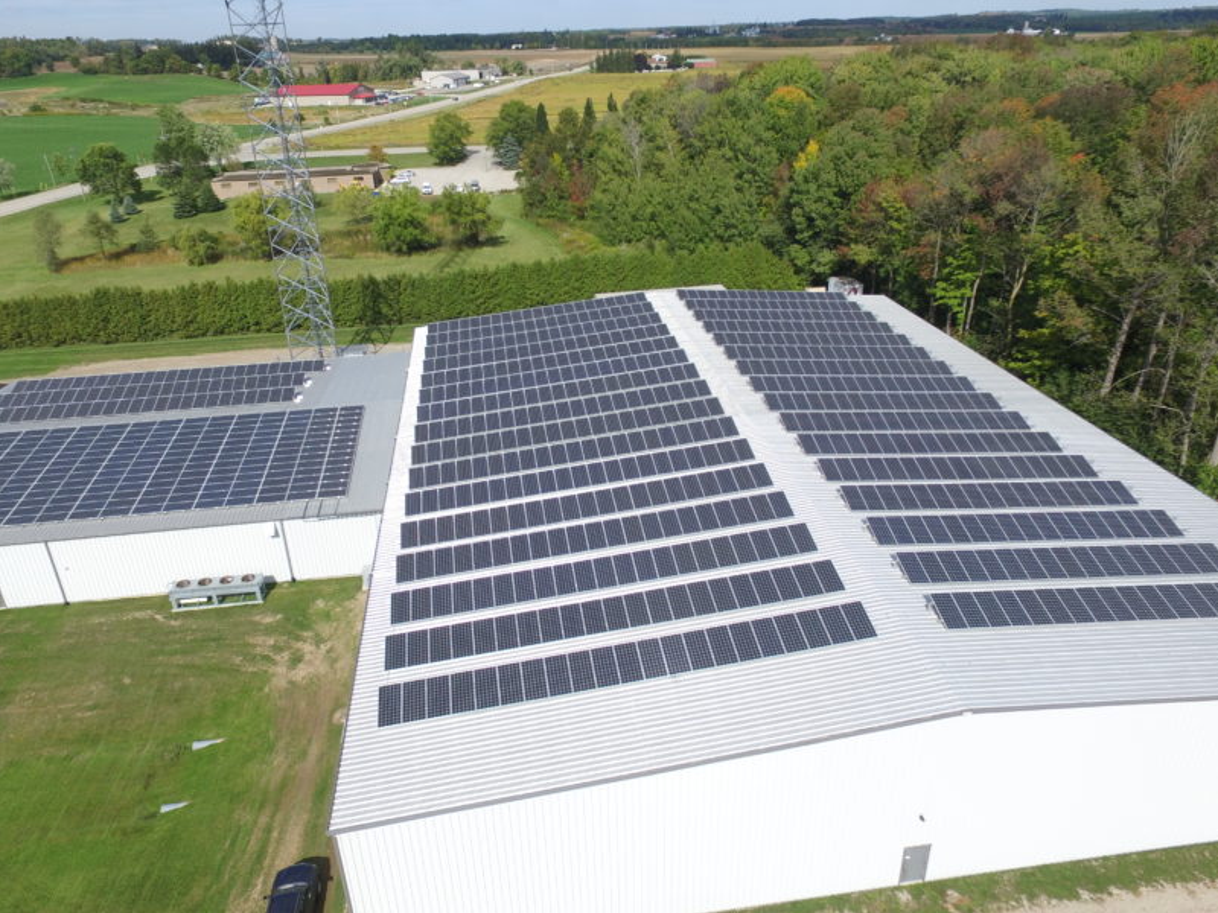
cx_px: 583
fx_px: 844
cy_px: 426
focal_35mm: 24
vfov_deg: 56.8
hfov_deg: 71.6
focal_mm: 3.61
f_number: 2.8
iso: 100
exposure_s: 1/1058
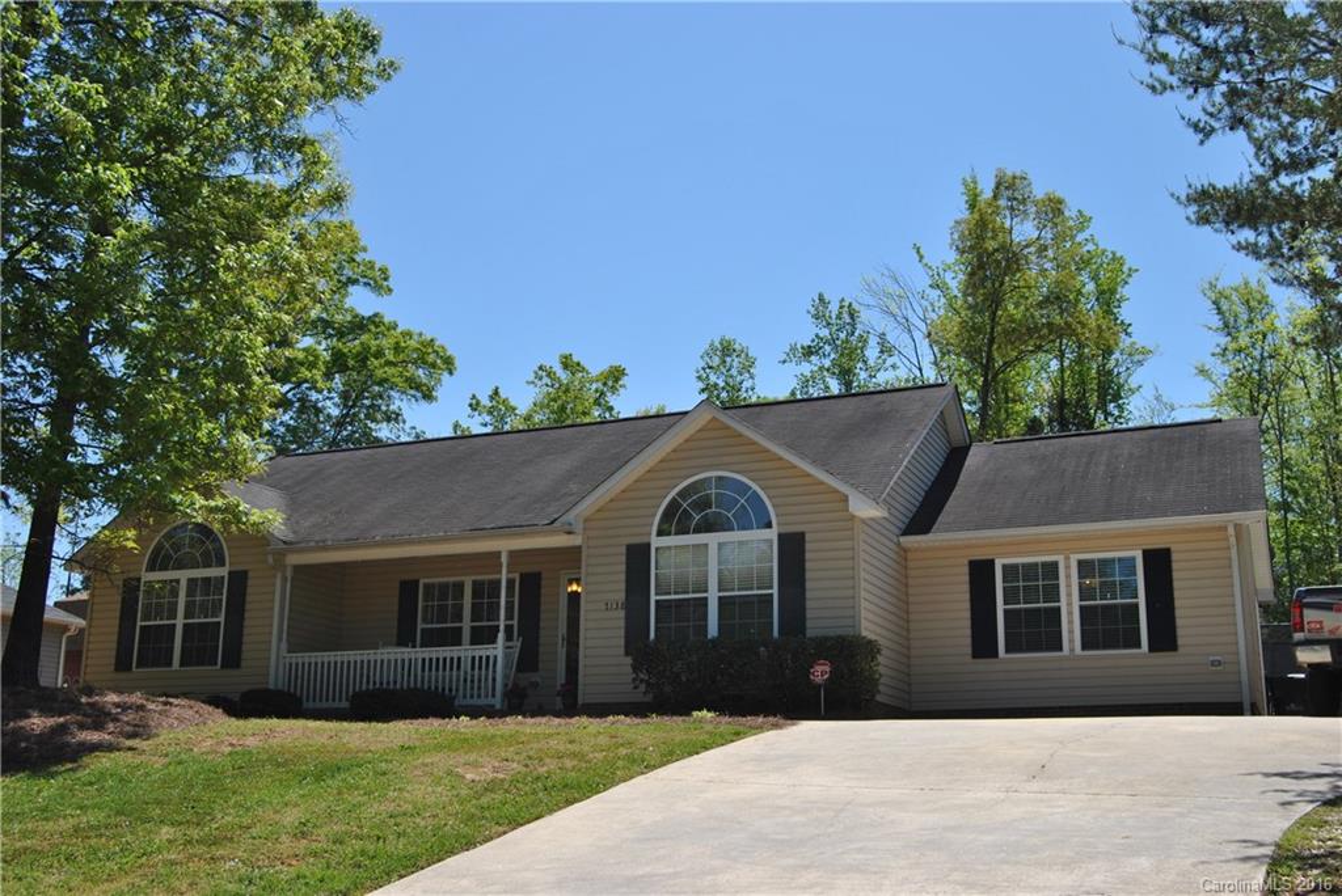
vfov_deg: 36.9
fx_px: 1343
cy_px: 448
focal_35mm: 36
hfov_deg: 53.1
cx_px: 671
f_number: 8
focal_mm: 24
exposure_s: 1/250
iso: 100
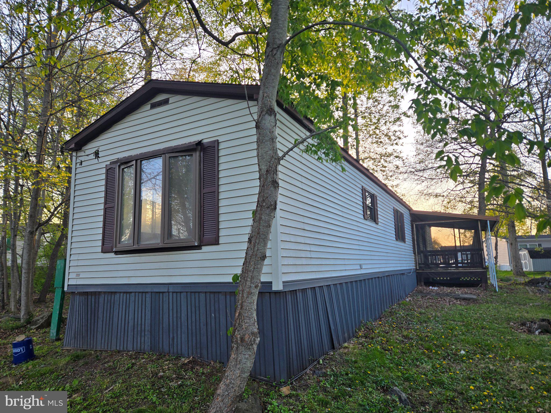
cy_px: 206
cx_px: 276
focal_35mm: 23
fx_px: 366
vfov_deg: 58.9
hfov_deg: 73.9
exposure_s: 1/208
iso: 25
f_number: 1.8
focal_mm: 5.4
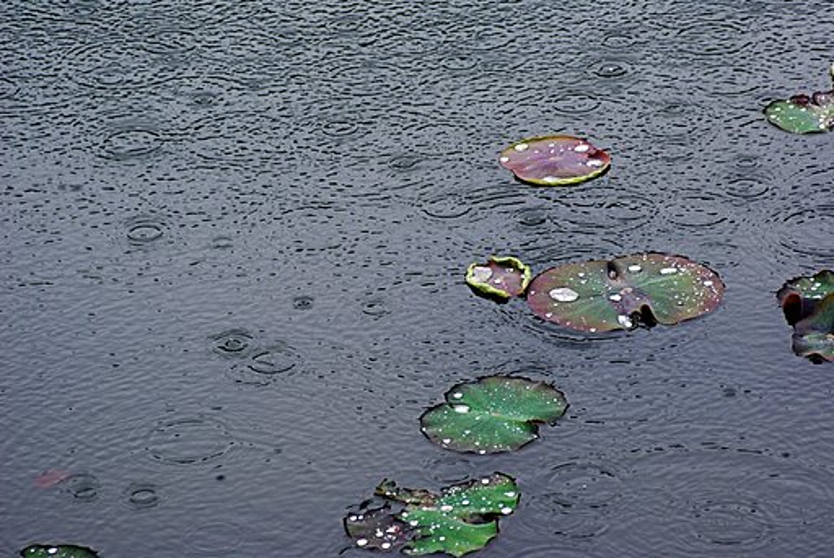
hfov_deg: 13.0
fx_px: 3654
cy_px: 279
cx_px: 417
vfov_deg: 8.7
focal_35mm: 158
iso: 100
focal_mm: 105
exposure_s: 1/125
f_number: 8
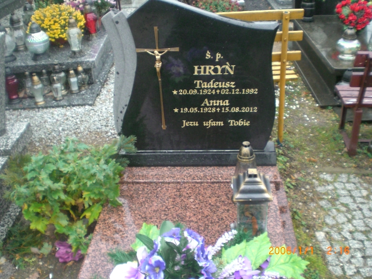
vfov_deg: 37.7
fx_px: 408
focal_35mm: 38
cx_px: 186
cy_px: 140
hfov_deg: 49.0
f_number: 3.1
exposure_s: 1/80
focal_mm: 6.3
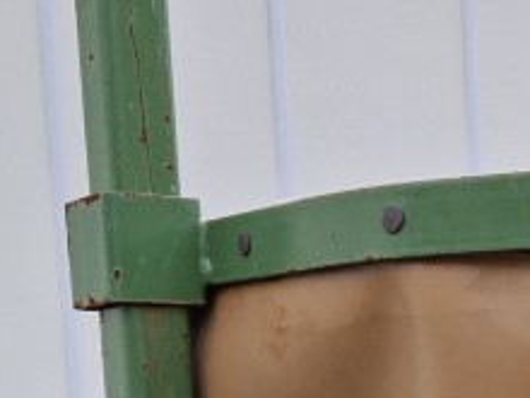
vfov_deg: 12.5
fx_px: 1638
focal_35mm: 107
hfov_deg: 17.8
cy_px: 733
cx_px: 556
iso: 50
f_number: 1.8
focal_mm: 5.4
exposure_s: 1/196
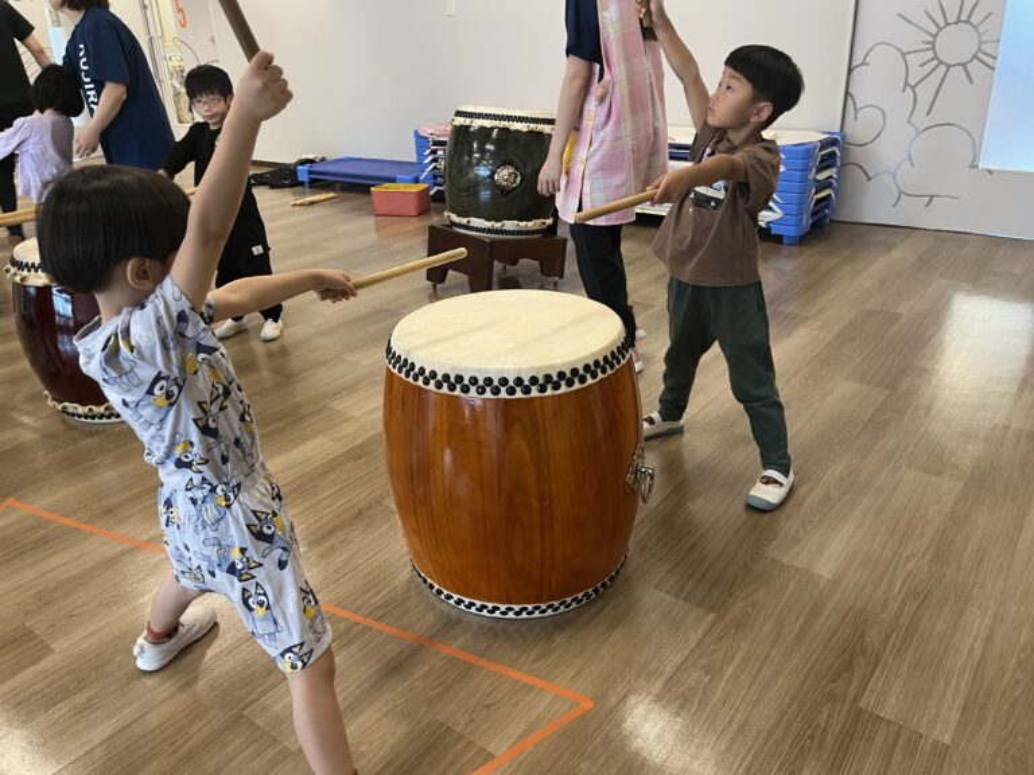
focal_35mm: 26
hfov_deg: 67.3
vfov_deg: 53.1
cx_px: 517
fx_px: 777
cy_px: 388
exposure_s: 1/64
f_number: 1.6
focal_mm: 5.1
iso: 125
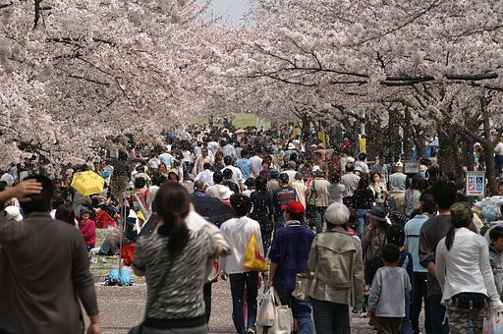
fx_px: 2826
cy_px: 167
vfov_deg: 6.8
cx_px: 252
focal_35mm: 202
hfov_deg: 10.2
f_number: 6.3
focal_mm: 135
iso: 100
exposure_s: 1/640
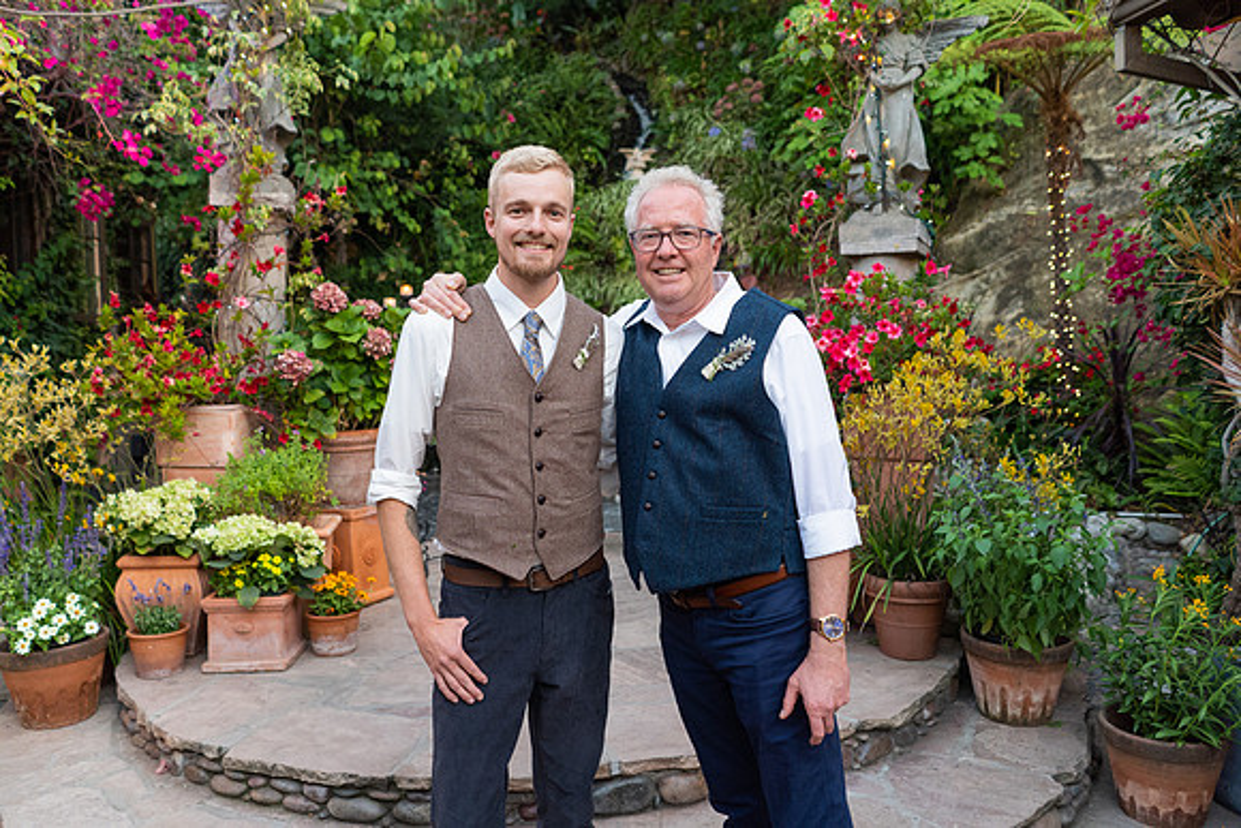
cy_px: 414
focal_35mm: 28
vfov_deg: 46.4
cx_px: 620
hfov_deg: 65.5
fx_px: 965
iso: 500
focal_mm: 28
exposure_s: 1/250
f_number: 3.2
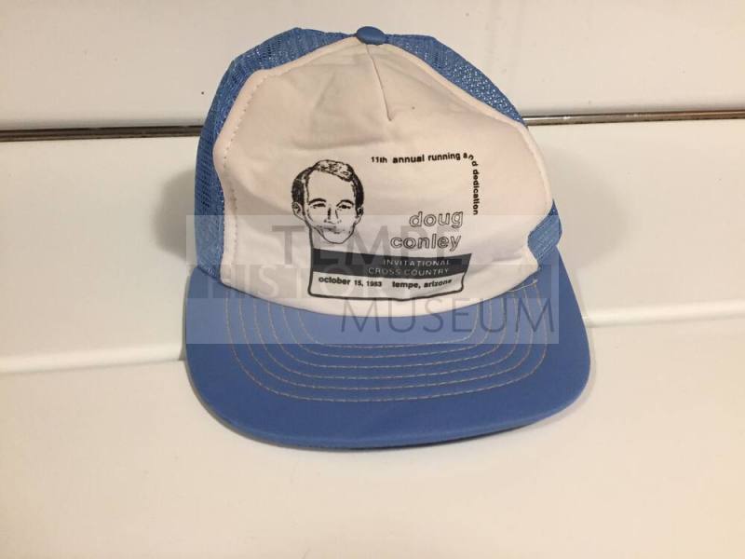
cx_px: 372
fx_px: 624
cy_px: 280
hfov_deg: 61.7
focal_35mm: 29
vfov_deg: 48.2
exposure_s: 1/30
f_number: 2.2
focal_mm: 4.15
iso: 200
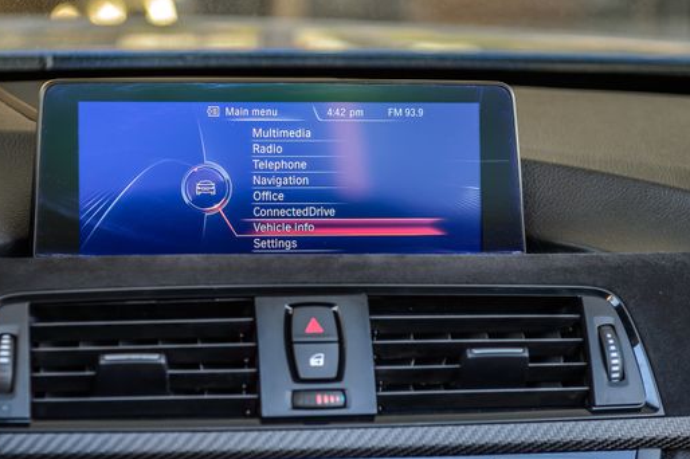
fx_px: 2088
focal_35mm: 109
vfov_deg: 12.5
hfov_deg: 18.7
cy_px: 209
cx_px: 276
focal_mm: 70
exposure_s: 1/80
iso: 400
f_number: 4
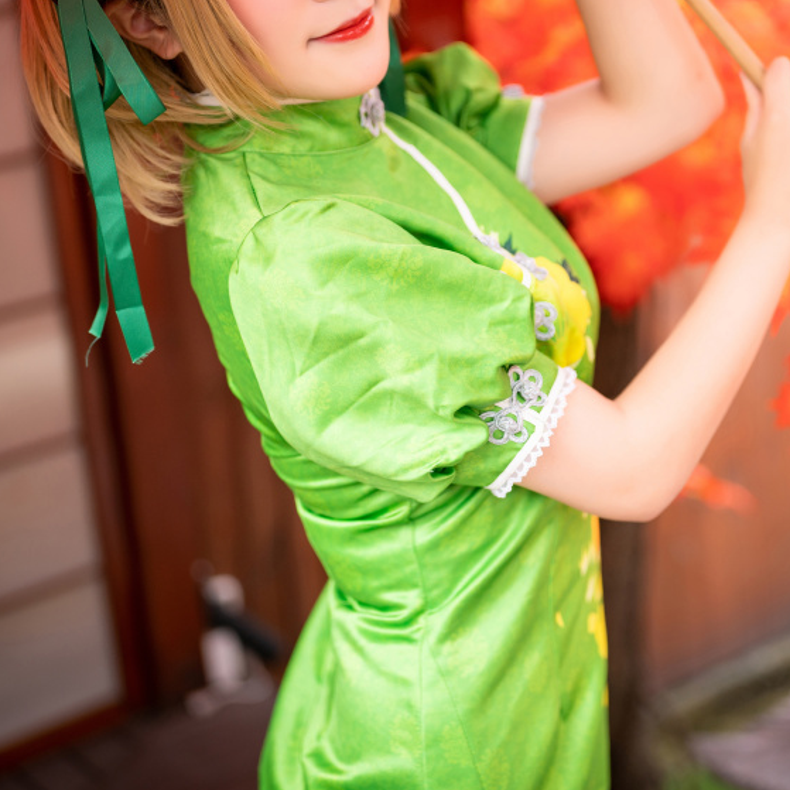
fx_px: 1885
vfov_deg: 23.6
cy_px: 269
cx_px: 660
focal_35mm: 73
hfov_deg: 23.2
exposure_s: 1/640
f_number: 1.4
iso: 100
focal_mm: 40
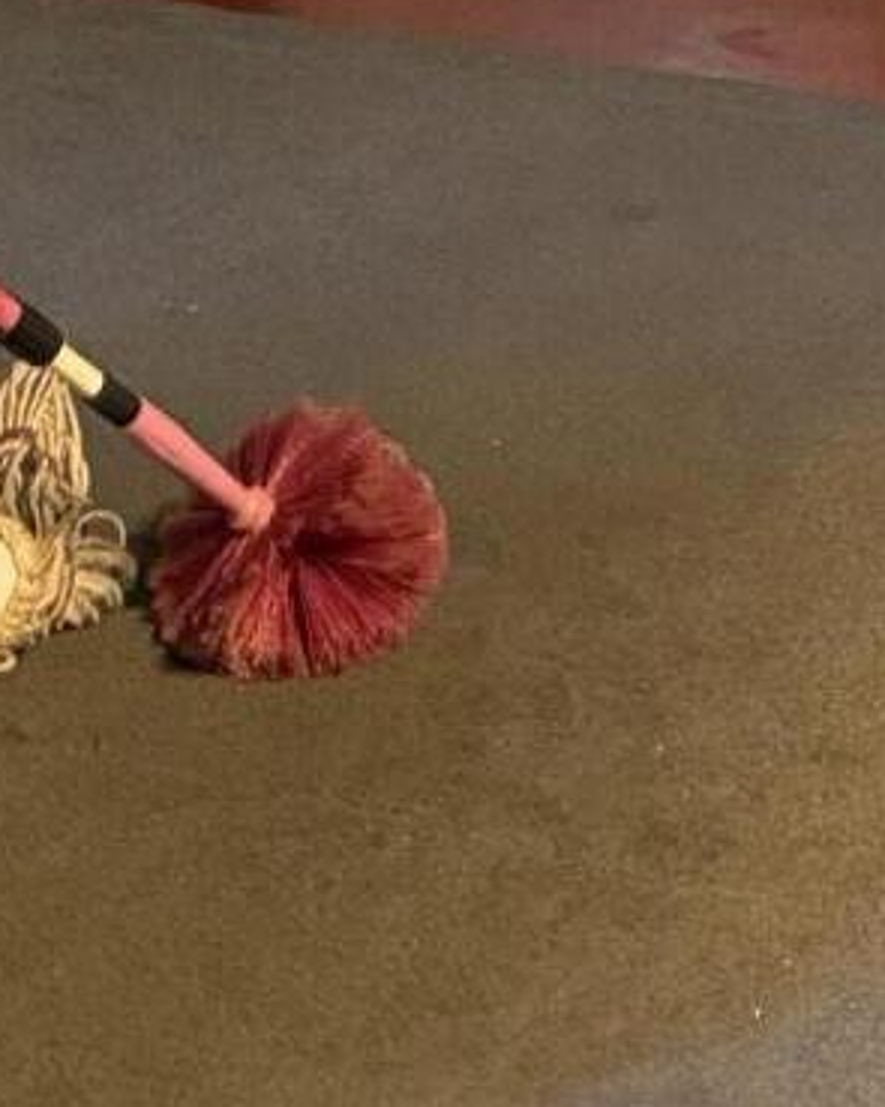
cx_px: 1350
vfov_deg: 13.1
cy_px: -1104
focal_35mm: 127
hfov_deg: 11.6
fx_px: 4160
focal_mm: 6.76
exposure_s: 1/40
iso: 800
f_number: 1.78
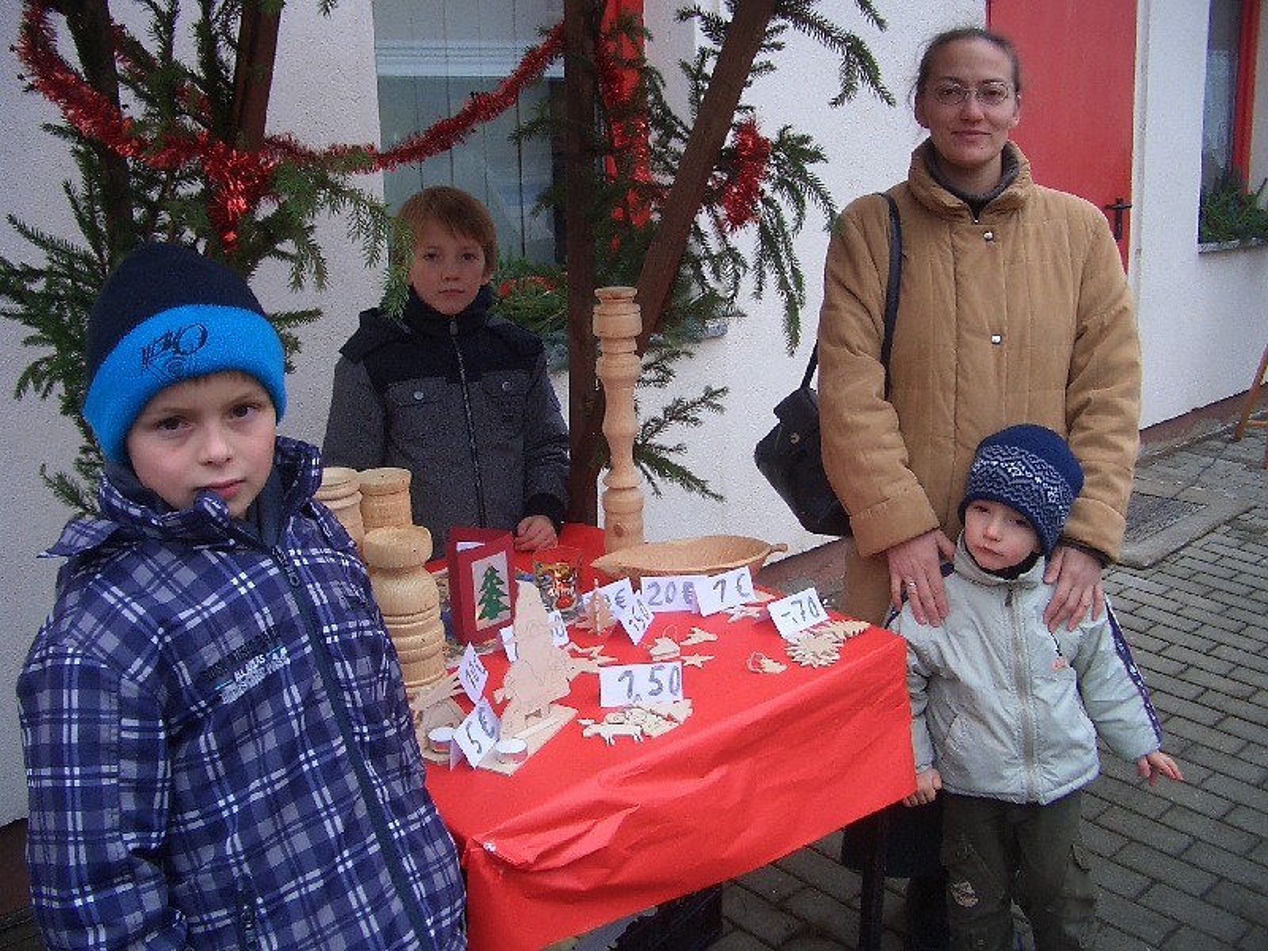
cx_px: 634
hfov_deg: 52.6
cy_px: 476
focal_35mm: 35
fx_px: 1282
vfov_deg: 40.7
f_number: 2.6
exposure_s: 1/80
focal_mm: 5.8
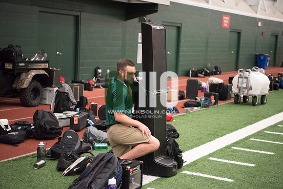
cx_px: 142
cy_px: 94
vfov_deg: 19.5
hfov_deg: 28.8
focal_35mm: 70
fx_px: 550
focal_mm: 70
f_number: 2.8
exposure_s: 1/200
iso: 2000
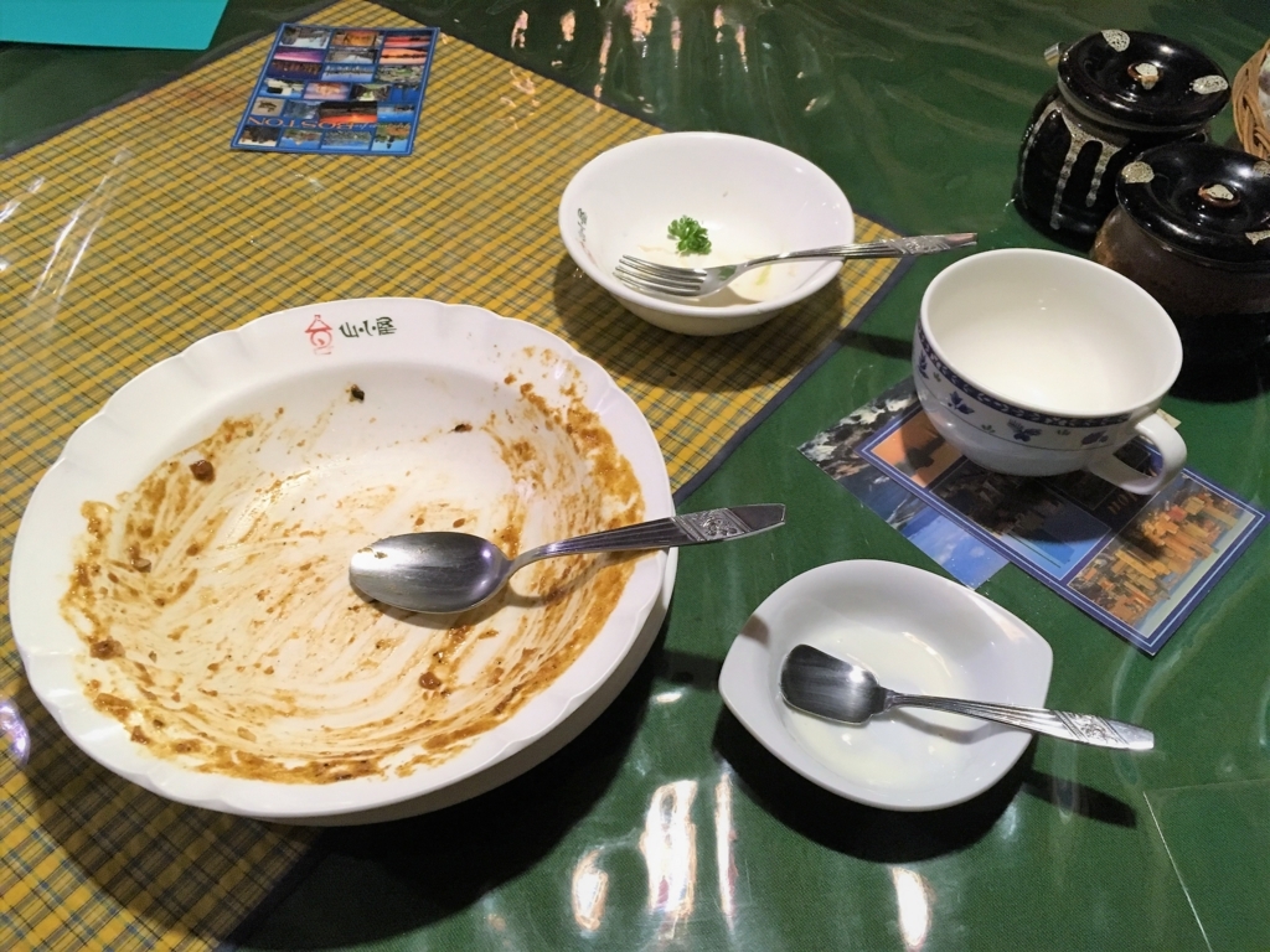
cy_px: 476
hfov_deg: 61.7
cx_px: 635
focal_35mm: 29
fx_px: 1064
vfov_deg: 48.2
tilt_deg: -48.4
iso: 200
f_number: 2.2
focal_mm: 4.15
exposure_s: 1/17
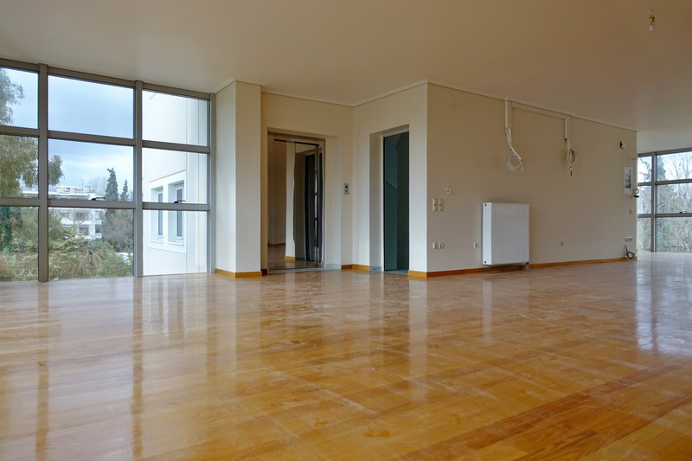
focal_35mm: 24
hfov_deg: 73.8
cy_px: 230
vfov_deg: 53.1
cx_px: 346
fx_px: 461
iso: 125
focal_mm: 8.8
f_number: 1.8
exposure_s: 1/30
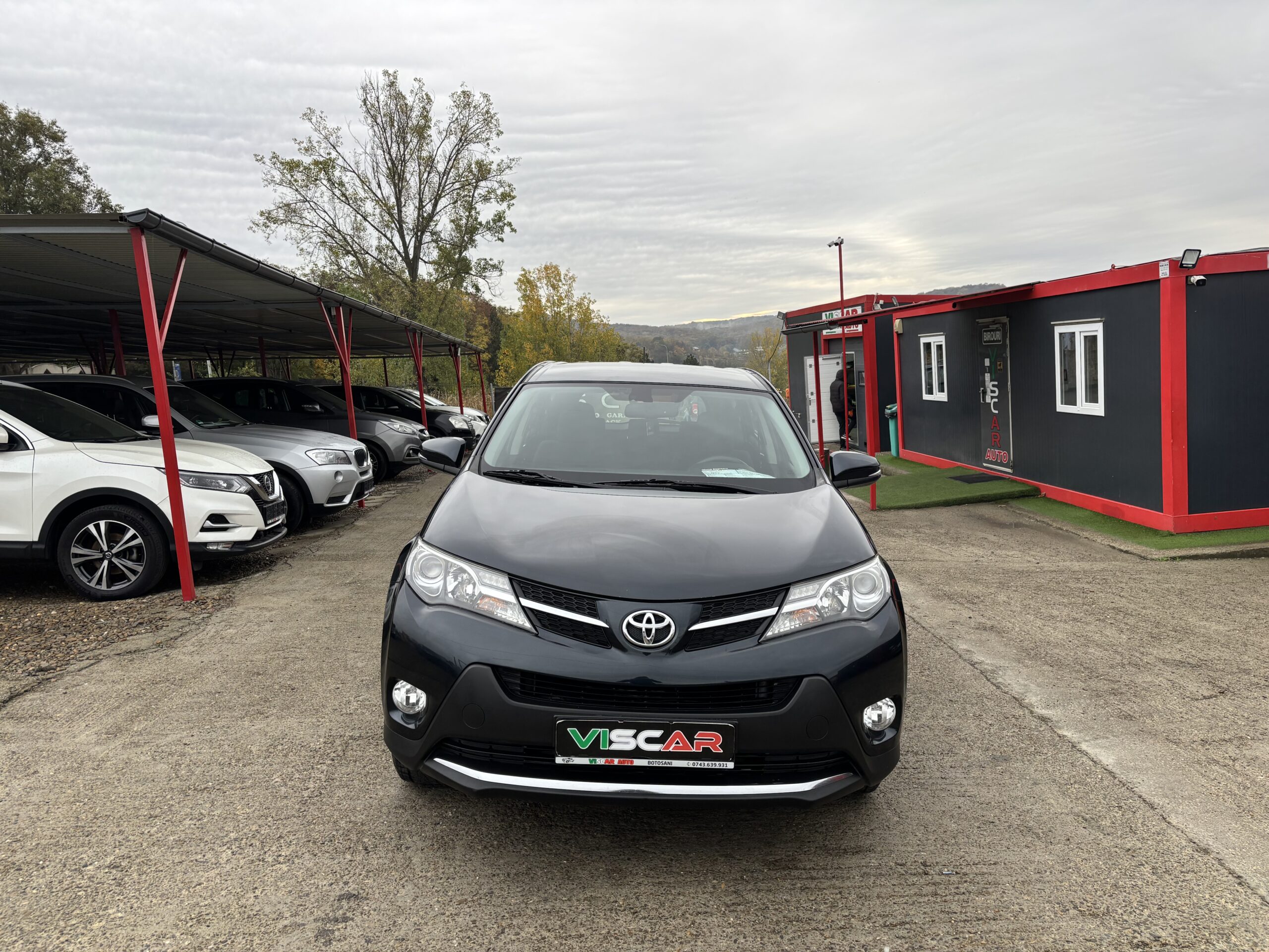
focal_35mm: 26
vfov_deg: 53.1
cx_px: 634
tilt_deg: -7.1
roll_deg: +4.3
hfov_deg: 67.3
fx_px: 953
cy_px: 476
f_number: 1.6
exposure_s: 1/397
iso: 50
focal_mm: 5.96
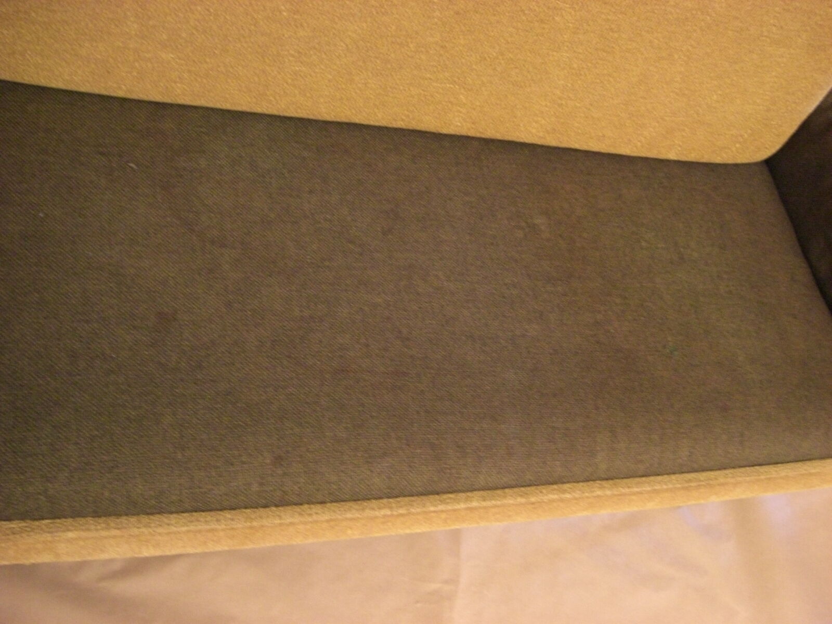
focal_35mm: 38
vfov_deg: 37.7
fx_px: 913
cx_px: 416
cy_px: 312
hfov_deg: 49.0
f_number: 2.8
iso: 800
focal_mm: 7.9
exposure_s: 1/13
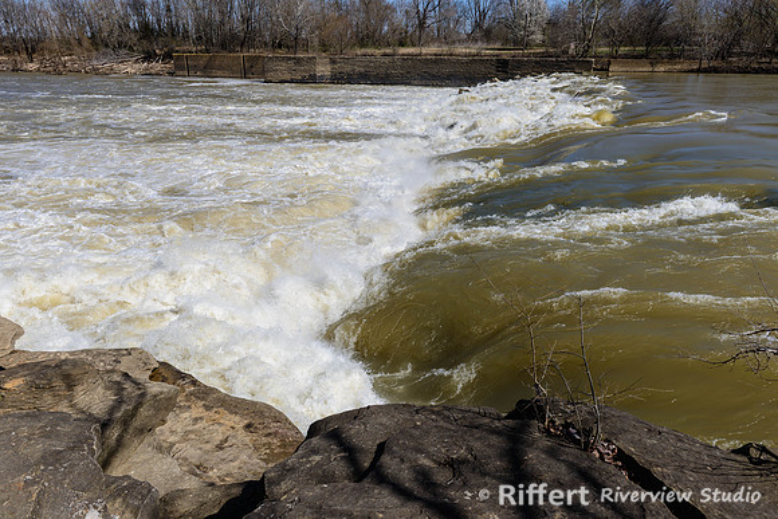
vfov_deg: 52.2
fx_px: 530
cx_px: 389
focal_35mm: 25
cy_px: 260
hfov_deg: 72.6
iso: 100
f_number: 10
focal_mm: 24
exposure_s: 1/320
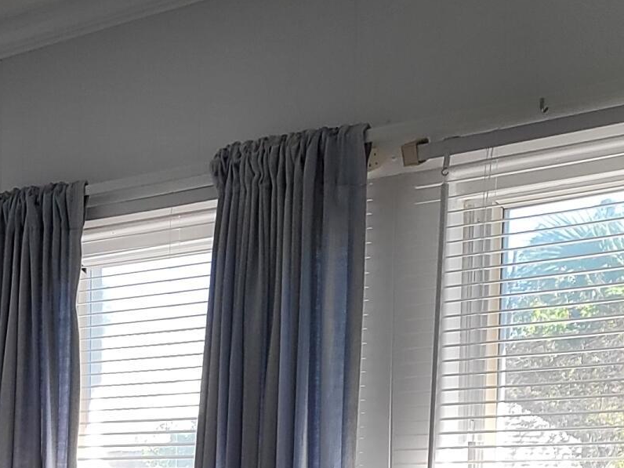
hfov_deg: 18.4
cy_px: 689
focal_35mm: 98
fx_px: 1767
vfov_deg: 14.2
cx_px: -226
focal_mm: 4.25
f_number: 1.8
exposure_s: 1/300
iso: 50
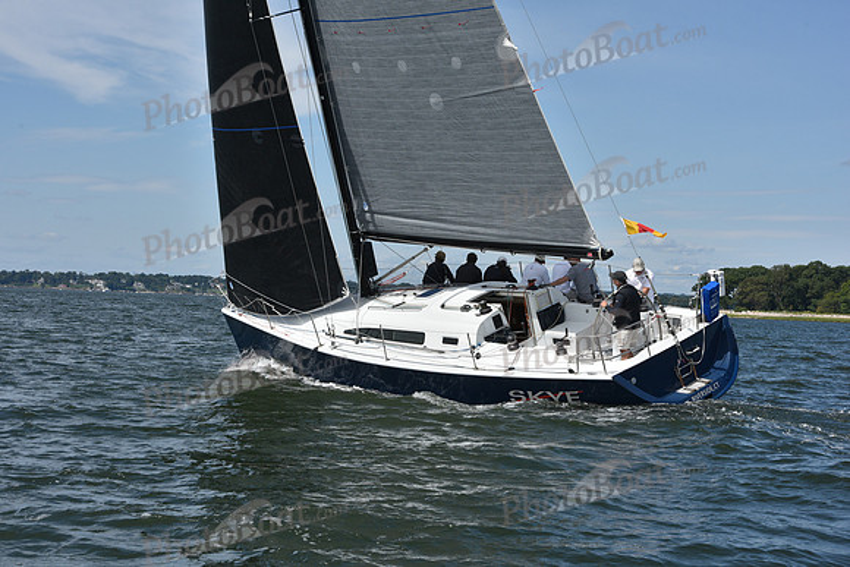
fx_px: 1653
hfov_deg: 28.8
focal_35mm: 70
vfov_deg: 19.5
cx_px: 425
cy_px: 284
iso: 320
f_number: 11
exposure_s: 1/1000
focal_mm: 70
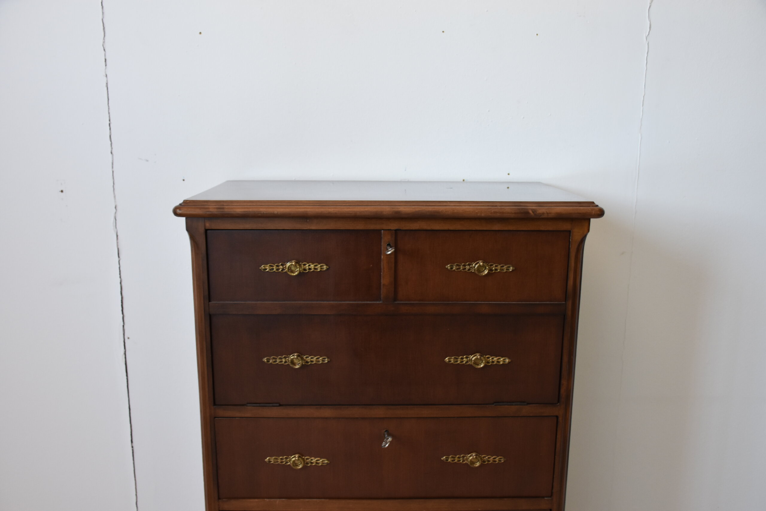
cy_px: 256
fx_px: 702
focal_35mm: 33
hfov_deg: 57.2
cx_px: 383
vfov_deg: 40.0
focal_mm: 22
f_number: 4.5
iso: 800
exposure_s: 1/80
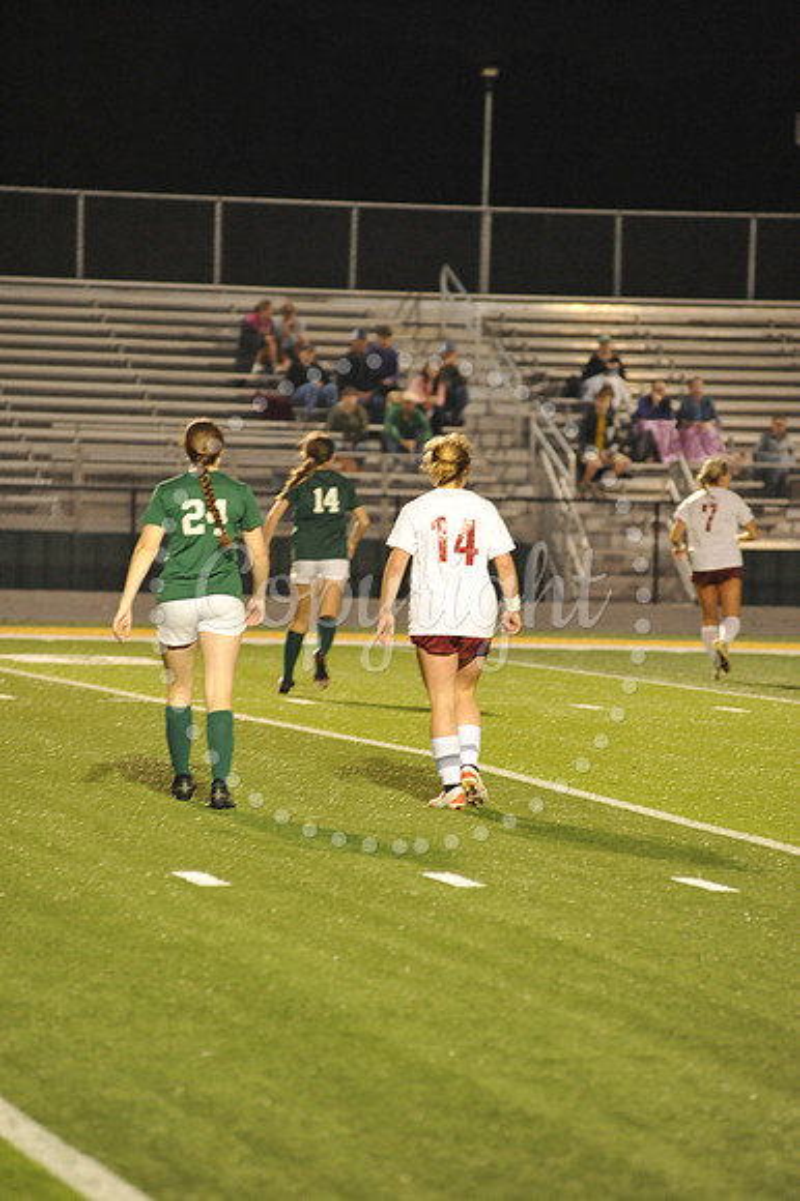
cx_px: 400
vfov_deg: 10.3
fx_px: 6674
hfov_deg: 6.9
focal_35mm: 200
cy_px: 600
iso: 4000
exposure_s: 1/160
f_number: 4.5
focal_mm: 200
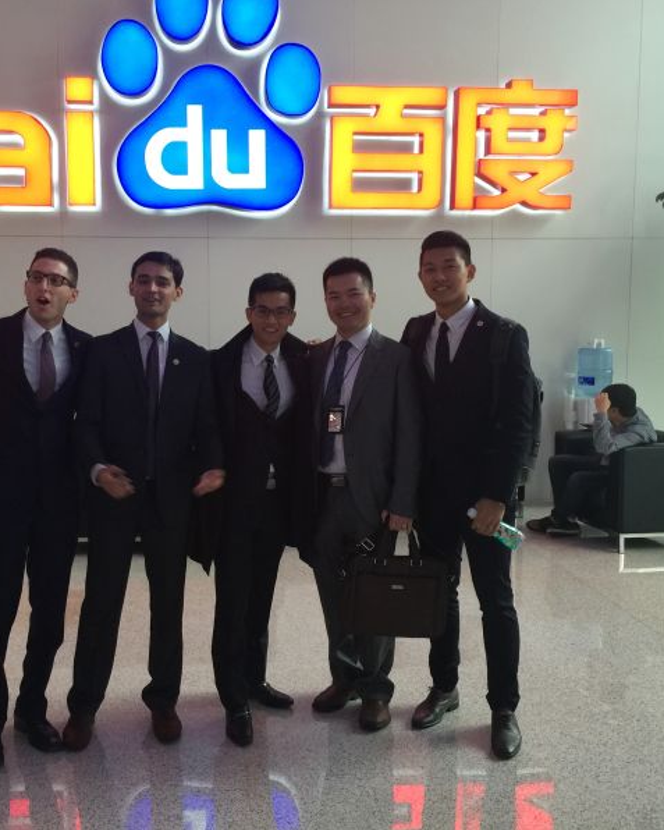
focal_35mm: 38
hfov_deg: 38.9
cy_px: 415
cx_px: 255
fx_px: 933
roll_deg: -0.1
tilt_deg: -4.4
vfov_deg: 47.9
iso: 50
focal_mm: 4.15
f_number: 2.2
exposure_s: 1/17
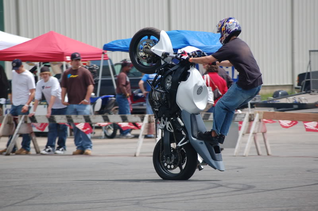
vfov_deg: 5.1
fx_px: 2383
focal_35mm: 270
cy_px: 106
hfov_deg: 7.6
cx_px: 159
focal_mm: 180
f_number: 5.6
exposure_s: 1/500
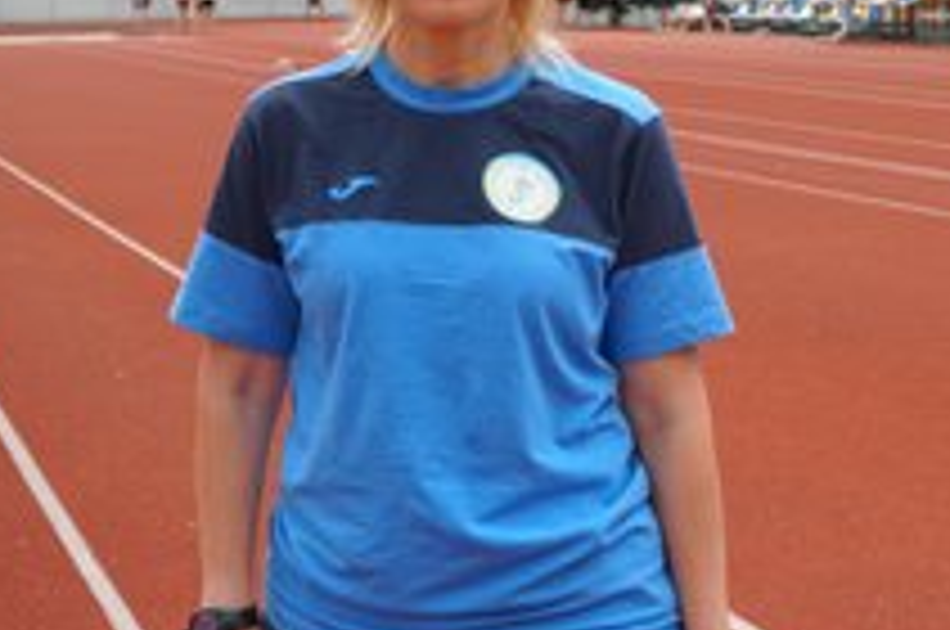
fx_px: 1950
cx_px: 770
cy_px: 256
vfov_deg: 18.3
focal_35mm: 74
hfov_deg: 26.8
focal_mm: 26
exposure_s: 1/400
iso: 100
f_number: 4.5
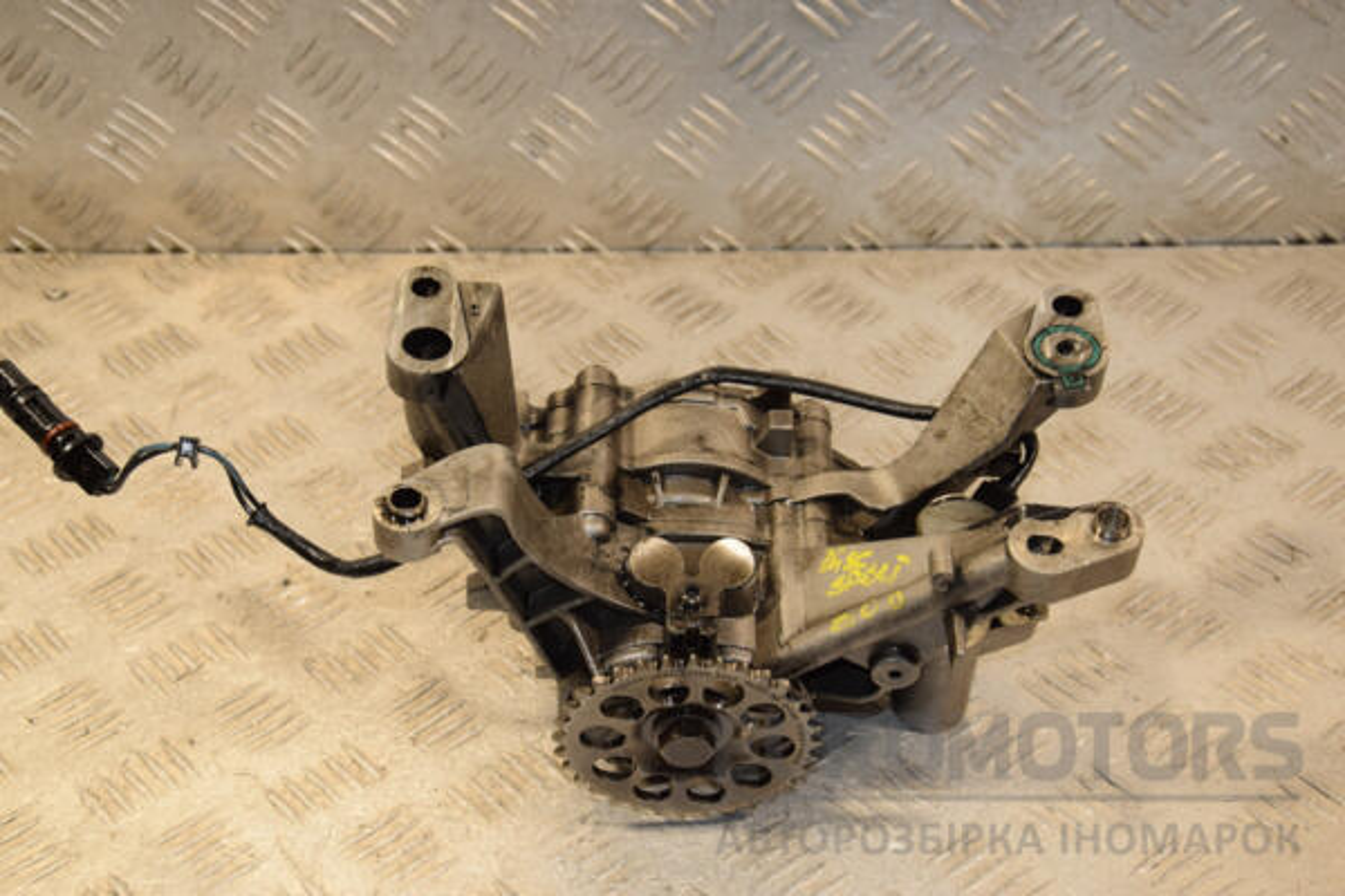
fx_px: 2522
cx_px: 672
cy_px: 448
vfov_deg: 20.2
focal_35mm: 68
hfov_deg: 29.9
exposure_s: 1/200
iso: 800
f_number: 6.3
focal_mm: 45
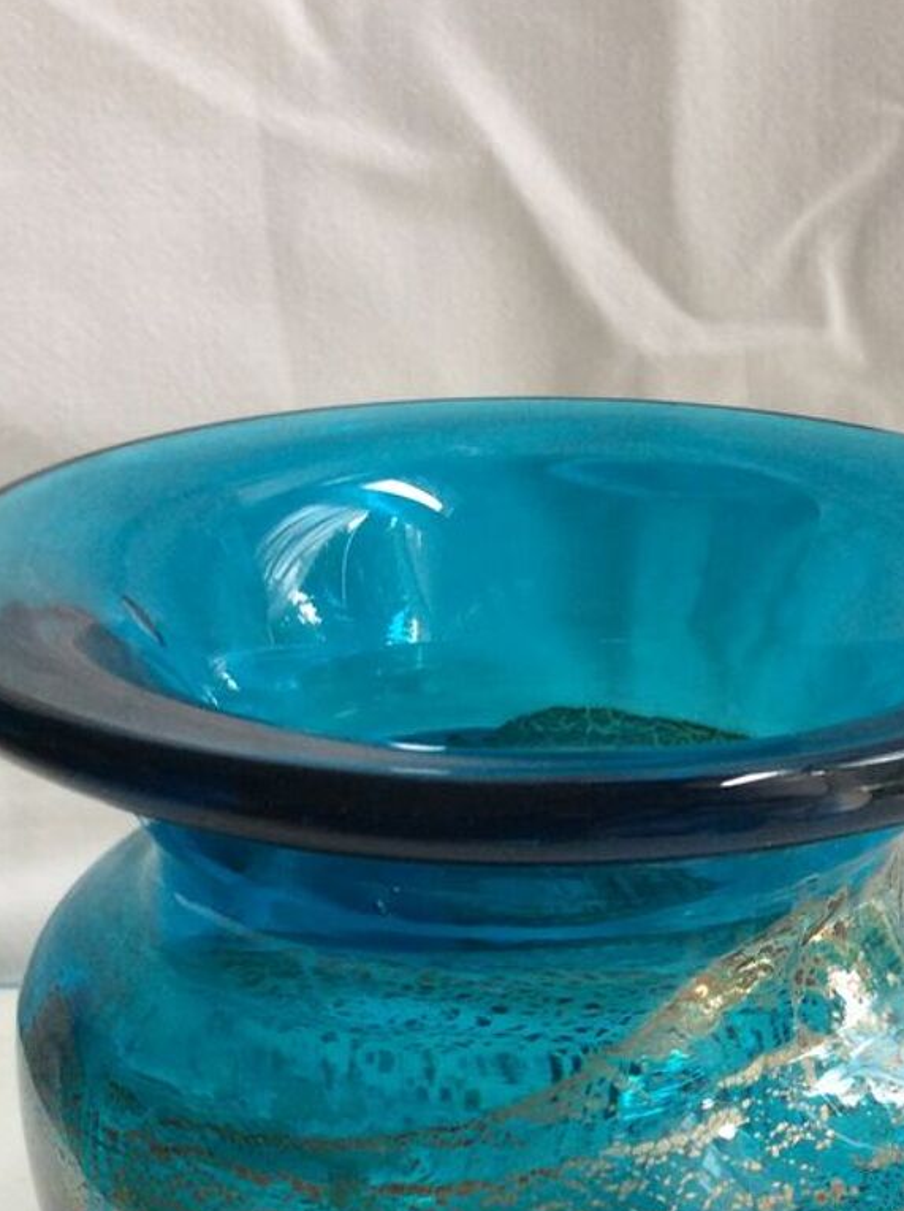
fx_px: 1956
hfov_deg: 25.7
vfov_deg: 33.1
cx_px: 663
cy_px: 1025
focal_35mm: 56
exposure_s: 1/50
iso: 40
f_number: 2.4
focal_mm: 3.3
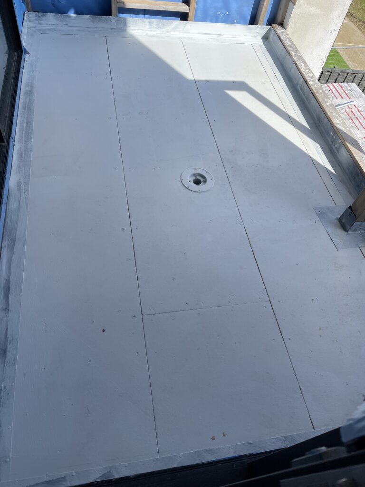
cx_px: 182
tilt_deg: -53.4
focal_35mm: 26
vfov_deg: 67.3
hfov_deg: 53.1
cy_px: 244
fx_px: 366
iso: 32
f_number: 1.6
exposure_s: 1/1883
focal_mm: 5.1
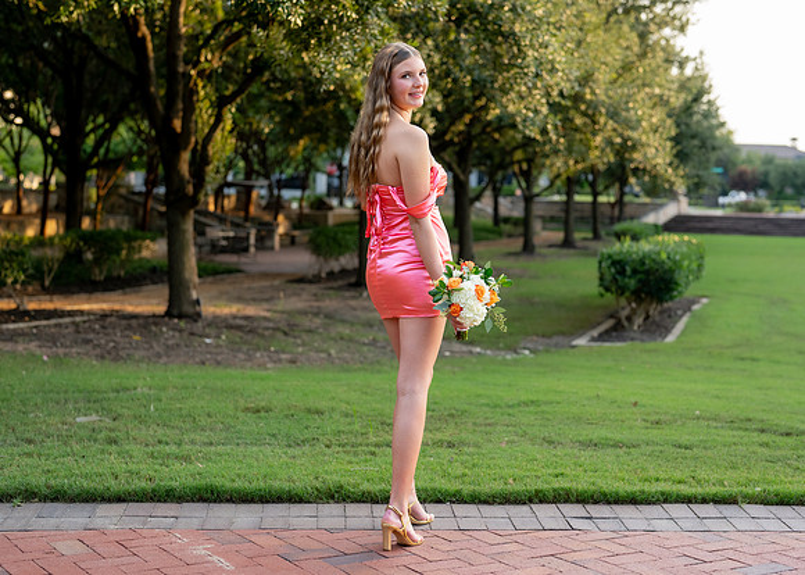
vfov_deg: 22.7
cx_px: 426
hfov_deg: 31.4
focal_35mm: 63
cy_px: 265
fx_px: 1431
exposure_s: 1/400
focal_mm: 50
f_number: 2.5
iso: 320
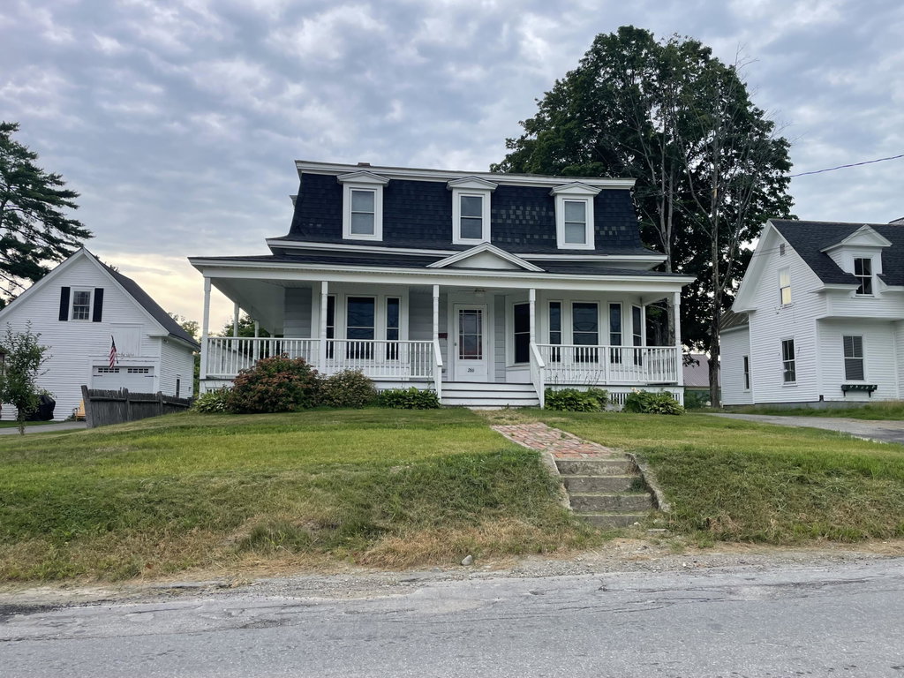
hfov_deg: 67.3
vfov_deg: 53.1
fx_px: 679
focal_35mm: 26
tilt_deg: +5.7
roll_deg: +0.0
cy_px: 339
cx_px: 452
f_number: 1.6
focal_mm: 4.2
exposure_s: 1/602
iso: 32
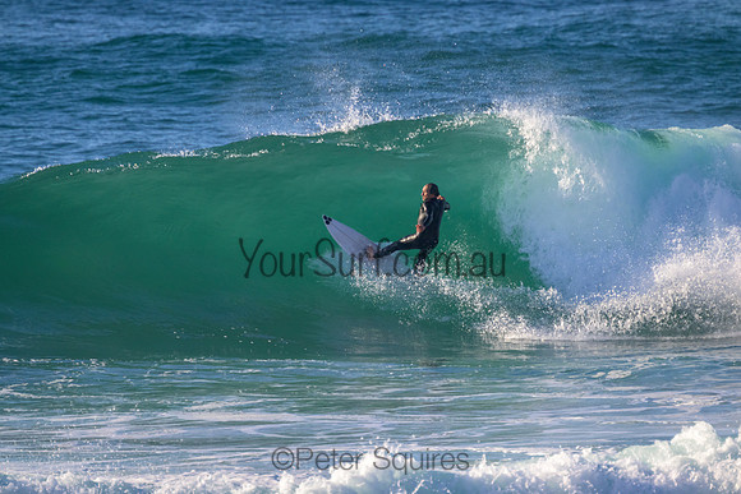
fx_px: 16470
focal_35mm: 800
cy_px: 247
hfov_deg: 2.6
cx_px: 370
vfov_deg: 1.7
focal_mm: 800
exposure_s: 1/1250
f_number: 11
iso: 1100
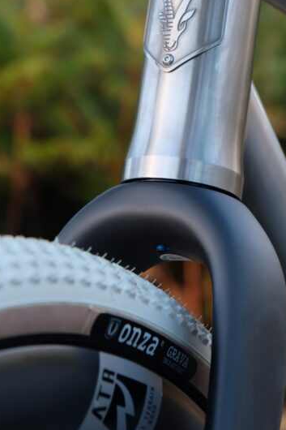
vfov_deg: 17.7
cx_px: 141
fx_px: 1359
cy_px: 48
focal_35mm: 114
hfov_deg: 12.0
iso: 400
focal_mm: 39
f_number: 4
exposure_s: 1/160
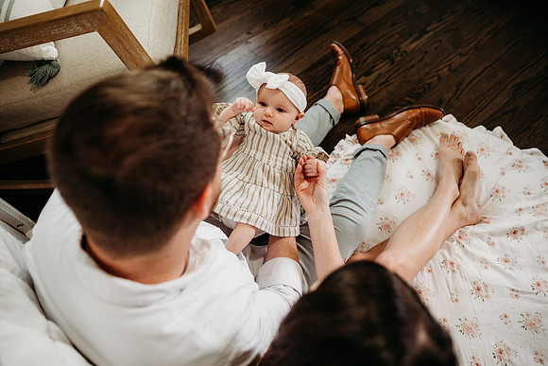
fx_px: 365
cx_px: 274
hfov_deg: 73.7
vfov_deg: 53.2
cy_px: 183
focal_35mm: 24
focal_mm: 24
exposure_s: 1/200
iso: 1600
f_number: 2.5
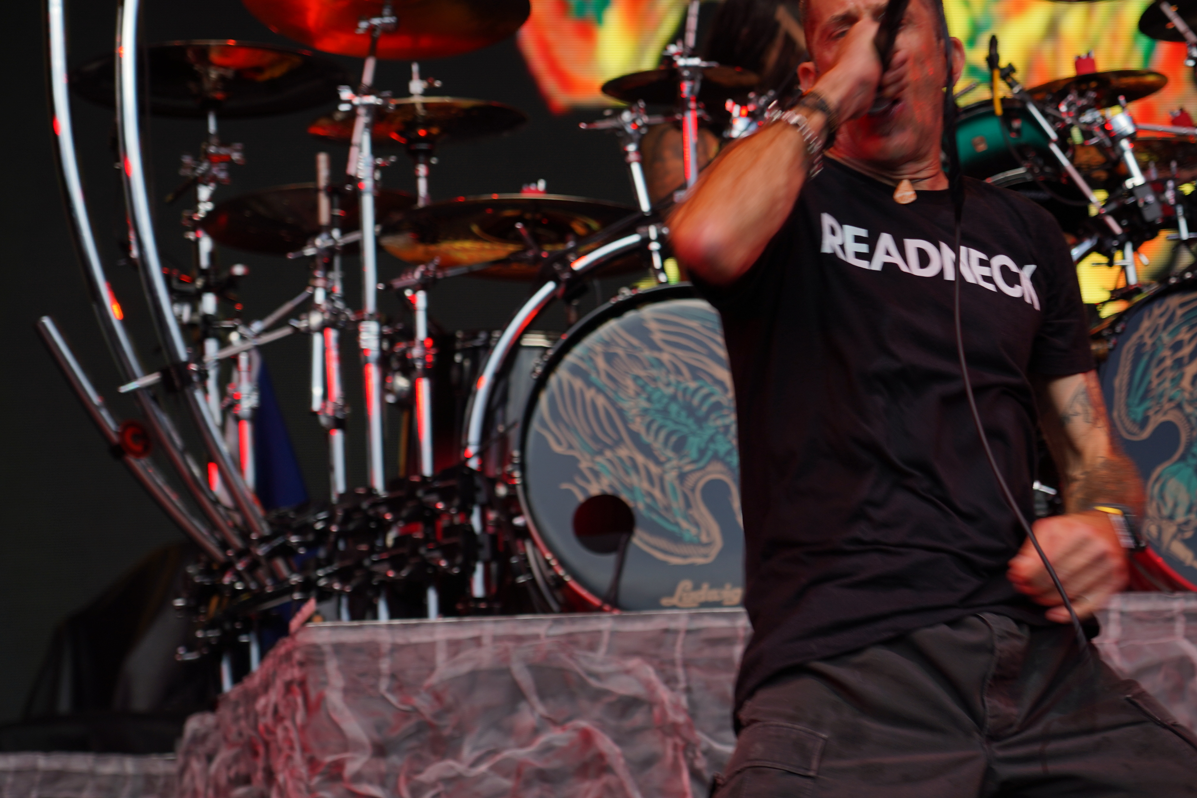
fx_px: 5220
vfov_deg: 8.7
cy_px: 352
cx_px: 764
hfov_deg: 13.1
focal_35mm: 157
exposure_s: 1/125
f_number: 4
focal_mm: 105
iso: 100
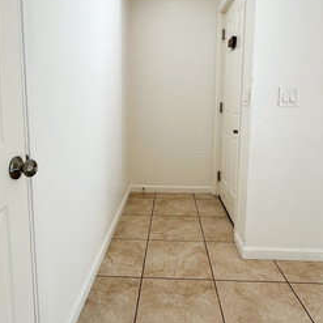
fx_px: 264
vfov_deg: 62.4
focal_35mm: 25
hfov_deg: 62.9
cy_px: 129
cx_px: 158
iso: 40
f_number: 2.2
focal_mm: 2.22
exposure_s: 1/190
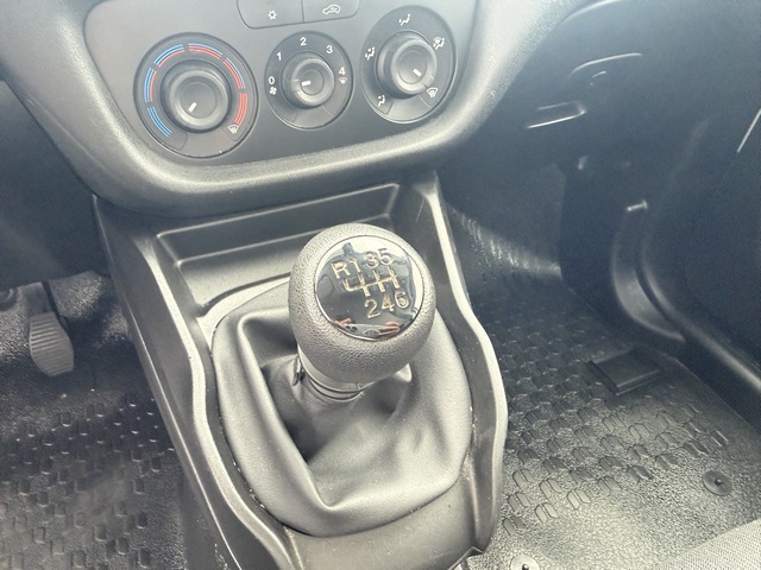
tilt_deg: -41.5
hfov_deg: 71.6
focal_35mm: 24
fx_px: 528
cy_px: 285
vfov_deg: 56.8
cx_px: 380
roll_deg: +1.4
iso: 500
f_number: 2.2
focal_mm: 2.22
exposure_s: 1/60
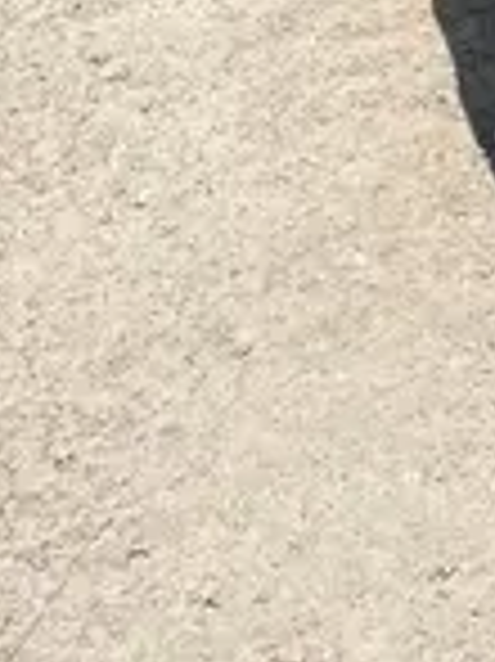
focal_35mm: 130
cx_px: 1184
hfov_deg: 10.0
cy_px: -781
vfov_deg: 12.7
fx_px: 2482
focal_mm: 4.2
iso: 50
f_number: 1.6
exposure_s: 1/5556
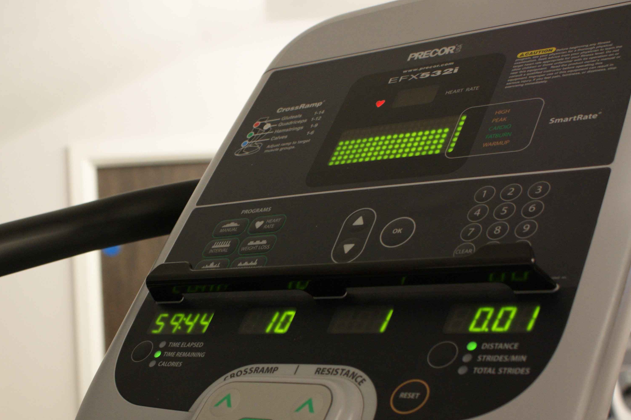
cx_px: 214
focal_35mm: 60
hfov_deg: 33.1
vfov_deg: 22.6
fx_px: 1051
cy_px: 252
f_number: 4.5
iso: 400
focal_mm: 26
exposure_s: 1/15
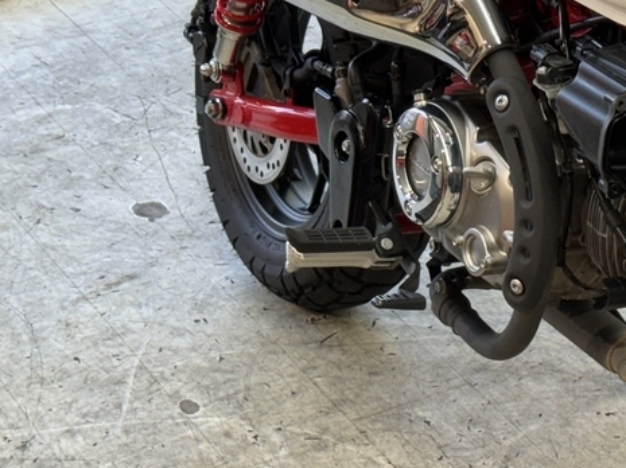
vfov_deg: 11.9
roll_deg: +1.2
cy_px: 172
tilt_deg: -26.5
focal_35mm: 124
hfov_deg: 15.6
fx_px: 2241
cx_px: 650
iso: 50
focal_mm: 6.76
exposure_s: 1/50
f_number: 1.78
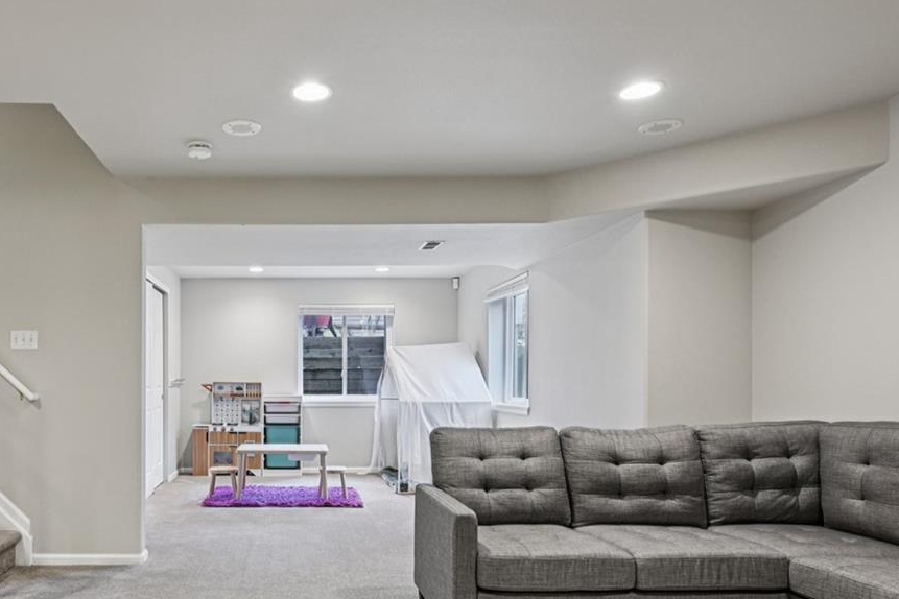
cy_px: 370
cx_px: 281
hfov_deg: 67.0
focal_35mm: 26
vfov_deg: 49.1
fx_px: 649
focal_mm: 14
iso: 400
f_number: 8
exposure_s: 1/13
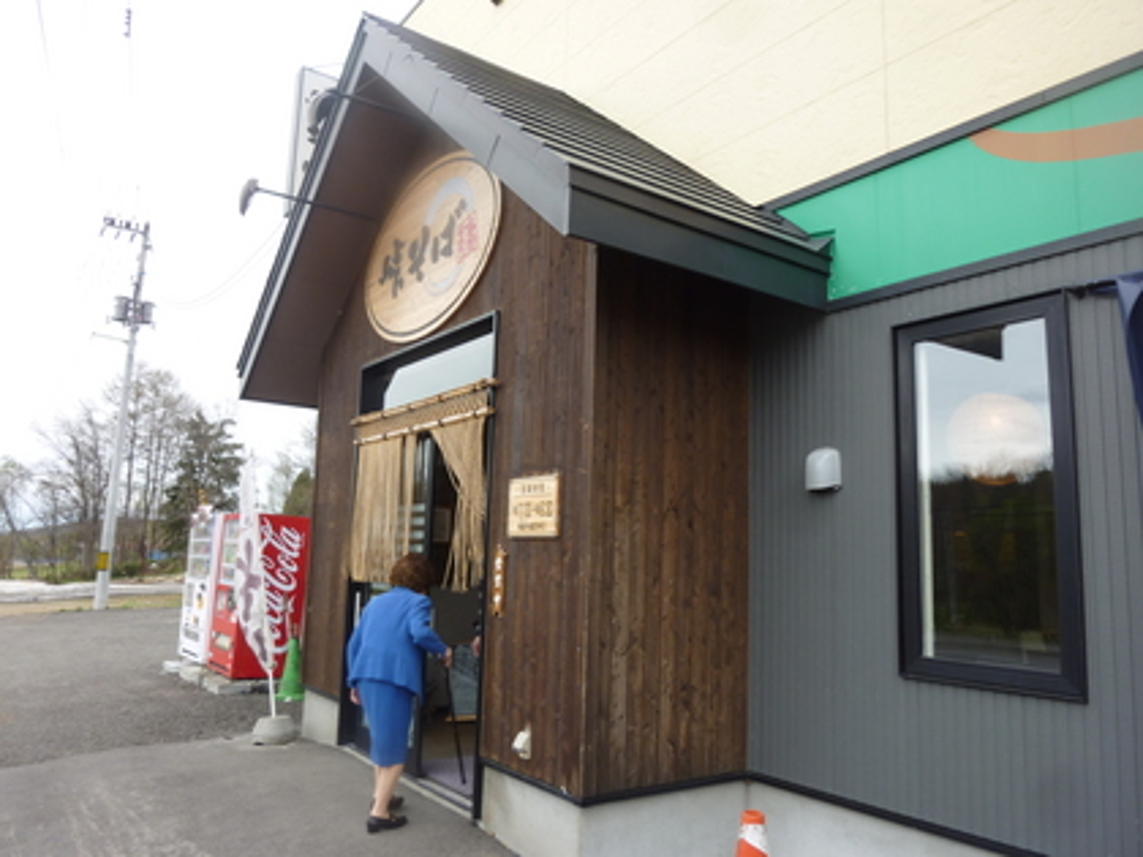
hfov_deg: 69.4
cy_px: 428
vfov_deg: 54.9
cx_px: 572
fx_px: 825
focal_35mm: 25
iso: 80
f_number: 3.3
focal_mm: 4.5
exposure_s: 1/100
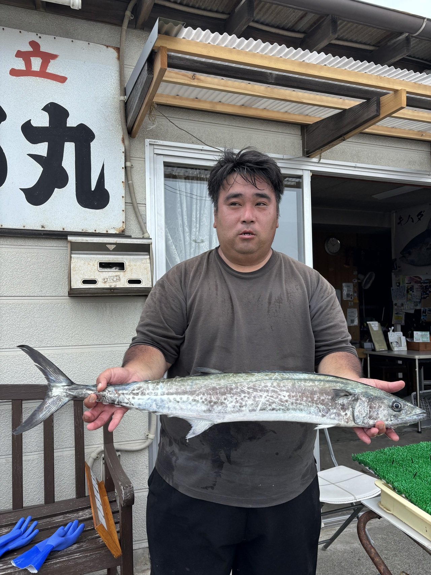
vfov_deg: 67.3
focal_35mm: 26
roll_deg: +1.0
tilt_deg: +4.3
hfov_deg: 53.1
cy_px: 288
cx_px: 216
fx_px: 432
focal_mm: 5.96
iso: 50
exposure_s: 1/1381
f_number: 1.6
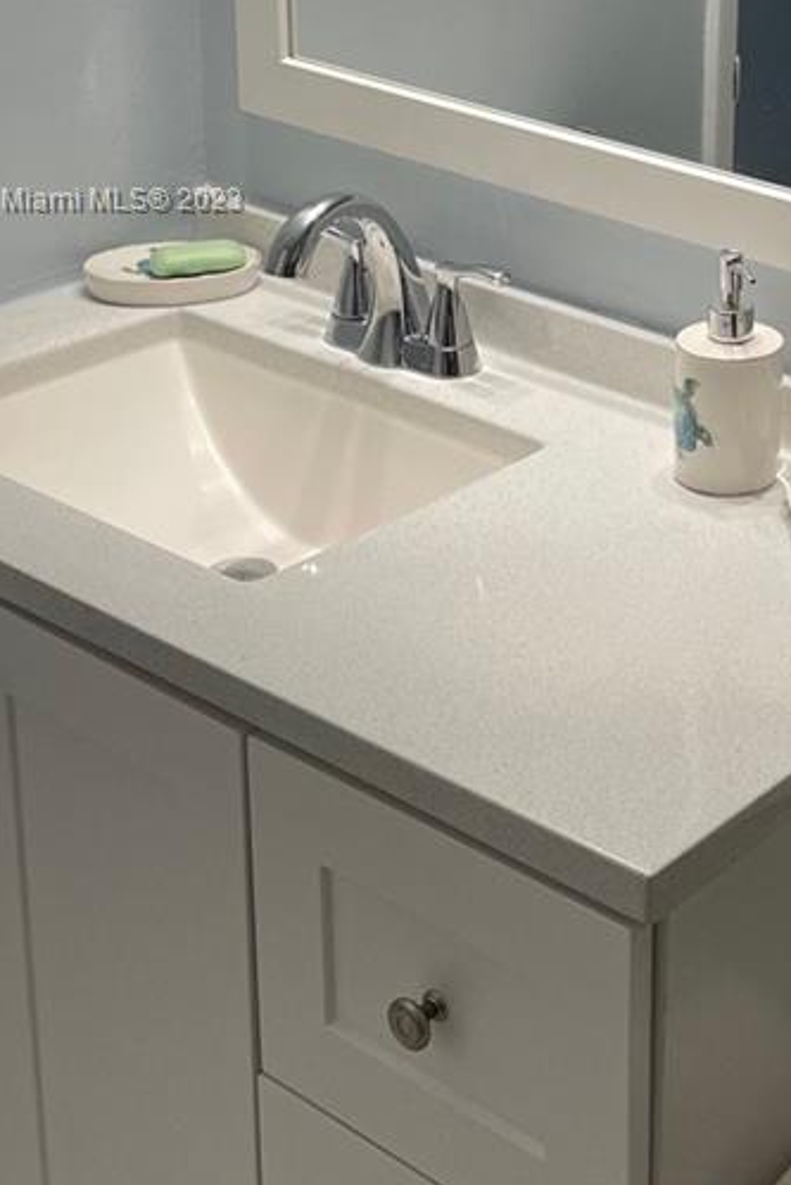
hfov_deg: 20.0
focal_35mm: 65
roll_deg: -2.1
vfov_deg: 30.1
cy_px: 202
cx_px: 877
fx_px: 2141
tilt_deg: -16.7
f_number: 1.6
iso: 64
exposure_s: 1/120
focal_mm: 4.2
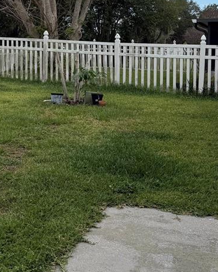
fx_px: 492
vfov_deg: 29.9
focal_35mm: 61
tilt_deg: +1.7
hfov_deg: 24.0
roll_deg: -1.0
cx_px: 4
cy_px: 40
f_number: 1.78
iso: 80
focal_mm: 6.76
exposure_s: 1/4975
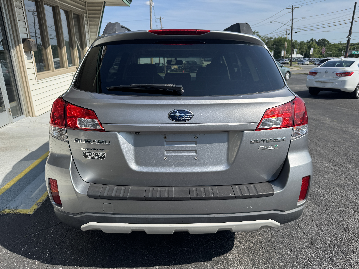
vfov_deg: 56.8
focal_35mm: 24
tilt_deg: -18.9
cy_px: 134
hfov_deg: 71.6
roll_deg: -0.1
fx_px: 249
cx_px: 180
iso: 80
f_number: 1.78
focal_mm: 6.76
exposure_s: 1/3247
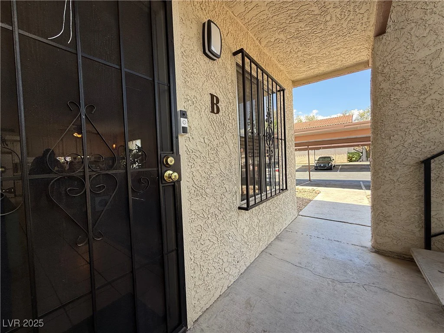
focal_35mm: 14
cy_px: 166
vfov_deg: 85.7
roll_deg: +2.6
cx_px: 222
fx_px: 180
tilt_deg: -1.3
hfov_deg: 102.1
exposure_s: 1/164
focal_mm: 2.22
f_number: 2.2
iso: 50
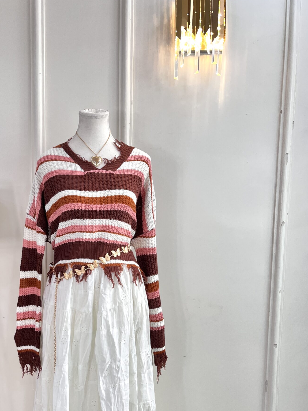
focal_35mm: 38
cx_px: 92
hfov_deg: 37.1
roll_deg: -1.1
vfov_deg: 48.5
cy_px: 260
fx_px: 451
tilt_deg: -7.0
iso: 80
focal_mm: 5.1
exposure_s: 1/100
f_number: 1.6
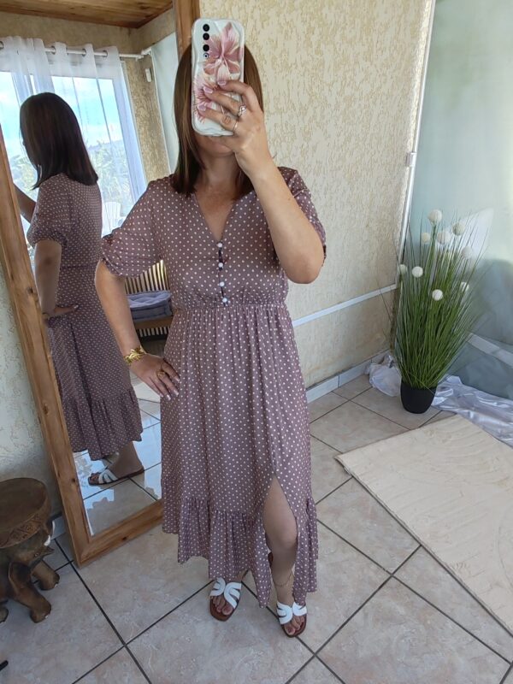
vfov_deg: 69.4
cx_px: 256
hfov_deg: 54.9
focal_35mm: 25
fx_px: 494
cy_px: 342
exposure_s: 1/110
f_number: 2.2
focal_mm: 1.96
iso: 50
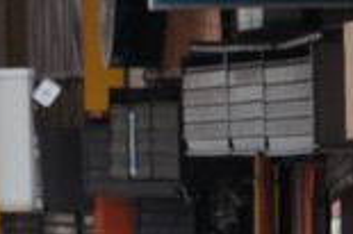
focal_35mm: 1664
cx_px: 782
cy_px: 518
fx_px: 16299
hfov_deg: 1.2
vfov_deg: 0.8
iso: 200
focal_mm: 160
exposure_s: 1/160
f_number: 8
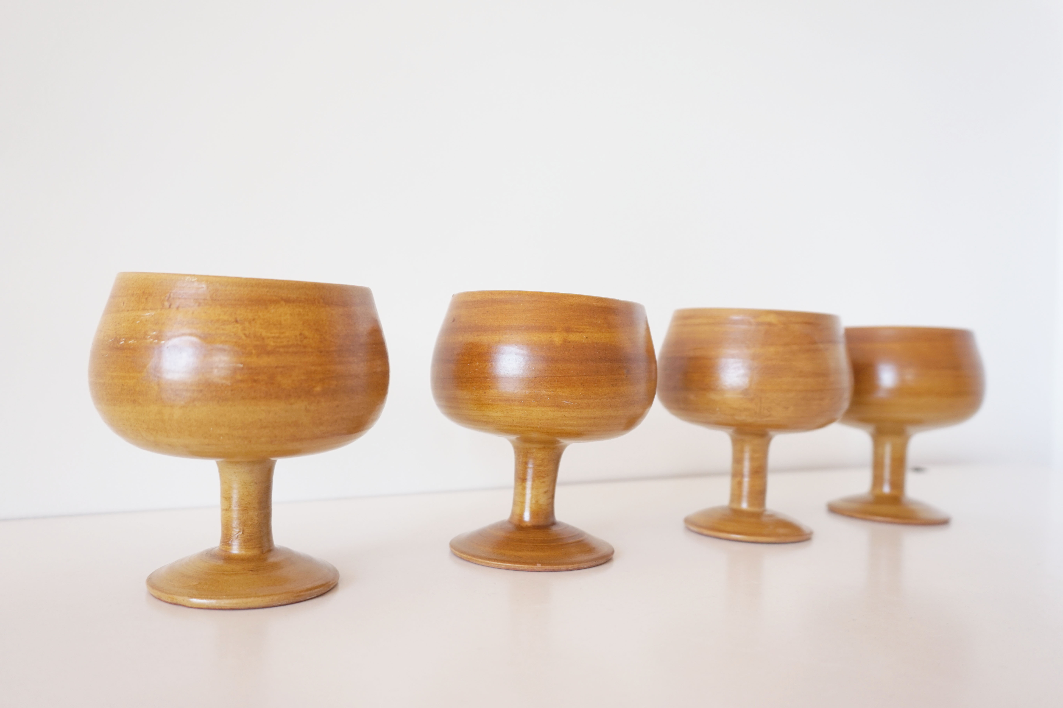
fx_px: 841
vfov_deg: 45.6
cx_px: 532
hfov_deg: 64.6
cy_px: 354
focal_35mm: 28
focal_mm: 19
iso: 125
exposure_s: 1/60
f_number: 4
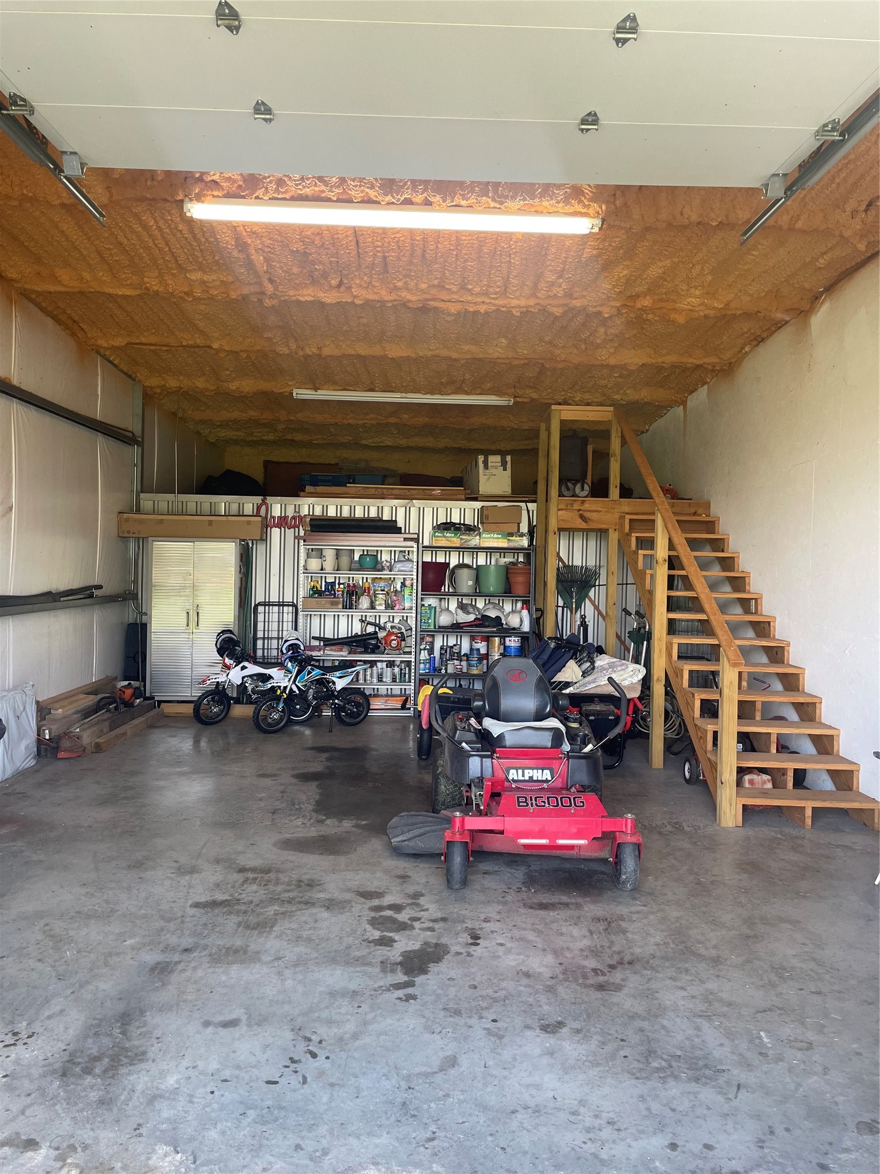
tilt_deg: -0.6
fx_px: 881
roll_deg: -2.0
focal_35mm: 26
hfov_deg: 53.1
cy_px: 587
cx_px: 440
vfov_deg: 67.3
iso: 80
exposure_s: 1/121
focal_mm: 4.2
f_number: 1.6
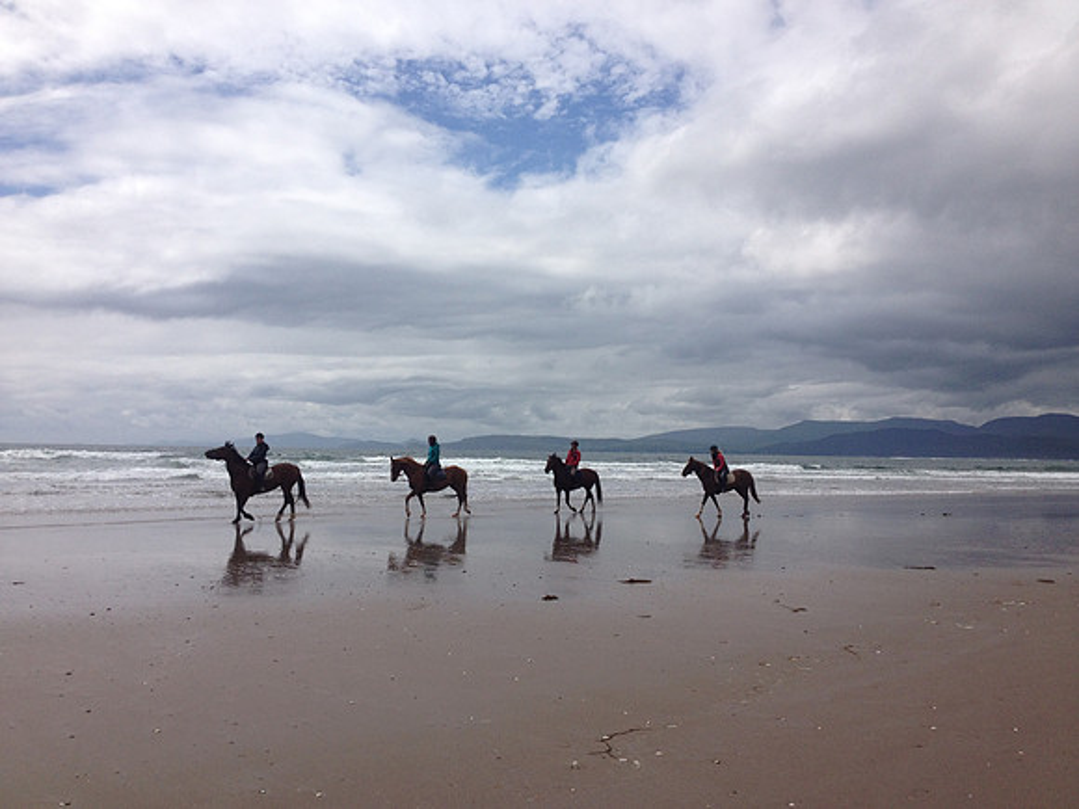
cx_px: 540
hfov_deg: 52.6
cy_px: 404
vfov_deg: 40.7
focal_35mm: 35
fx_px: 1091
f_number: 2.4
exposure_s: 1/3953
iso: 50
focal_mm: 4.28
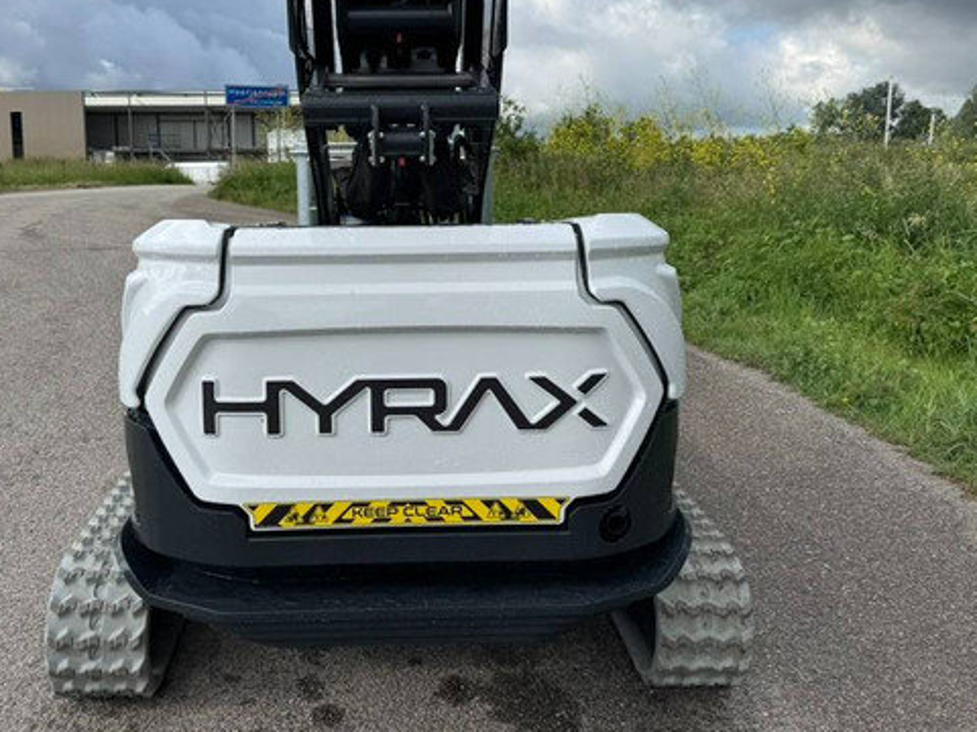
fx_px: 903
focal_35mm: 32
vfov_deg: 43.8
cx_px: 415
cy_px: 270
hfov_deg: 56.6
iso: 80
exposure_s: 1/4049
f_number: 1.78
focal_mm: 6.76
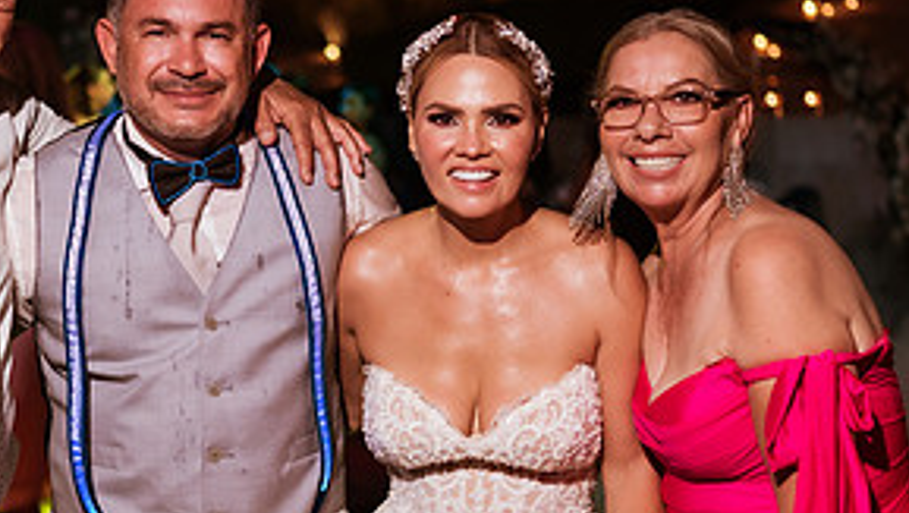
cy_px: 261
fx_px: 1881
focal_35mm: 78
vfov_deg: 15.5
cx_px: 292
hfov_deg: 27.0
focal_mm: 35
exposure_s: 1/250
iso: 1000
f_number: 1.8
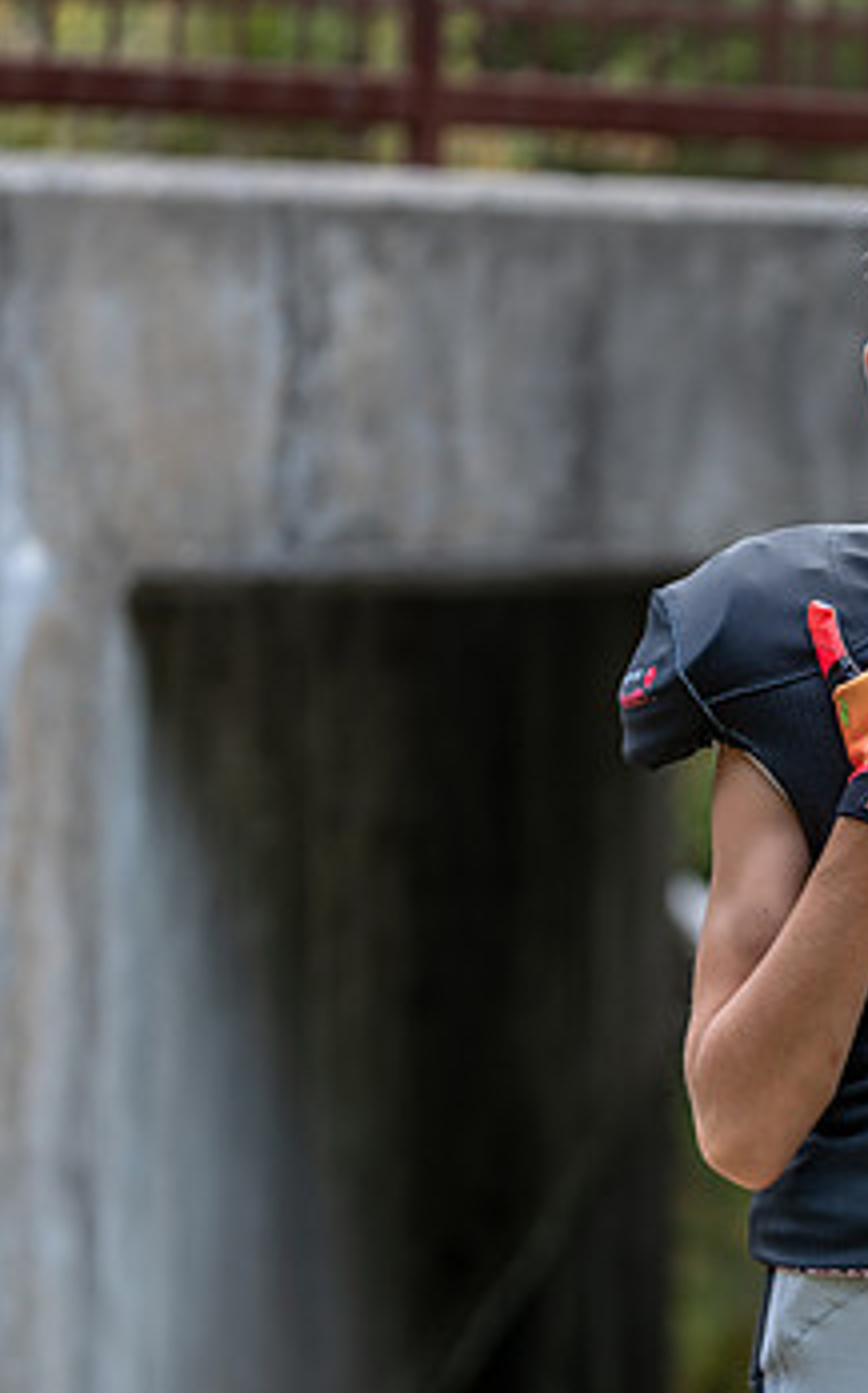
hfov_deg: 10.8
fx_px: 4512
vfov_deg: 17.5
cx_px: 952
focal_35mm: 119
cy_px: 755
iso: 200
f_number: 2.8
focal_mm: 70
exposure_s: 1/320
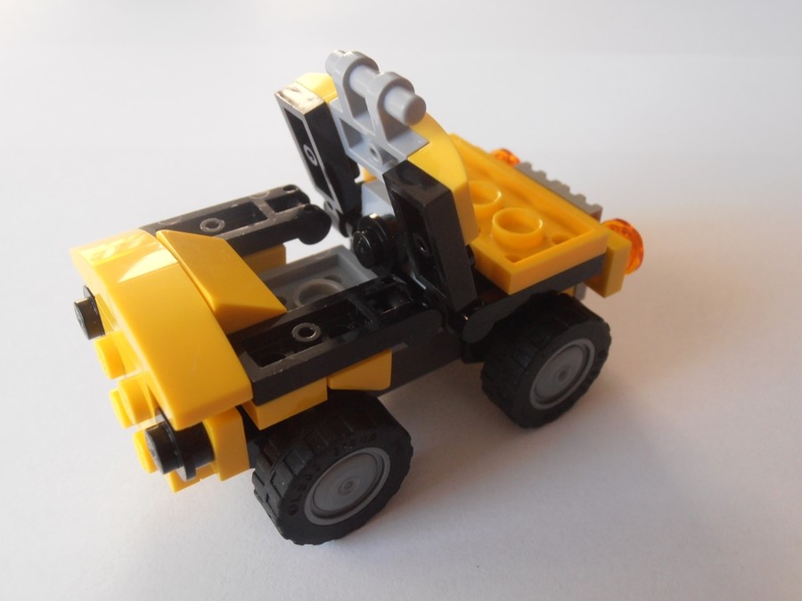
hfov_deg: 50.1
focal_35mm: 37
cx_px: 401
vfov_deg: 38.7
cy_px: 300
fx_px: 857
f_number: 3.9
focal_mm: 6.61
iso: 125
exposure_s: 1/30
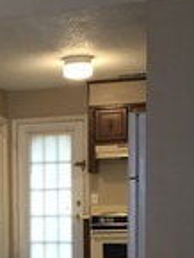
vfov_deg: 19.1
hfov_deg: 14.1
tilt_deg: -1.7
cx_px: -69
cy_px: 249
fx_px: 746
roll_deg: +0.9
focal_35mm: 100
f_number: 2.2
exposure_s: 1/30
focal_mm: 4.15
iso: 125
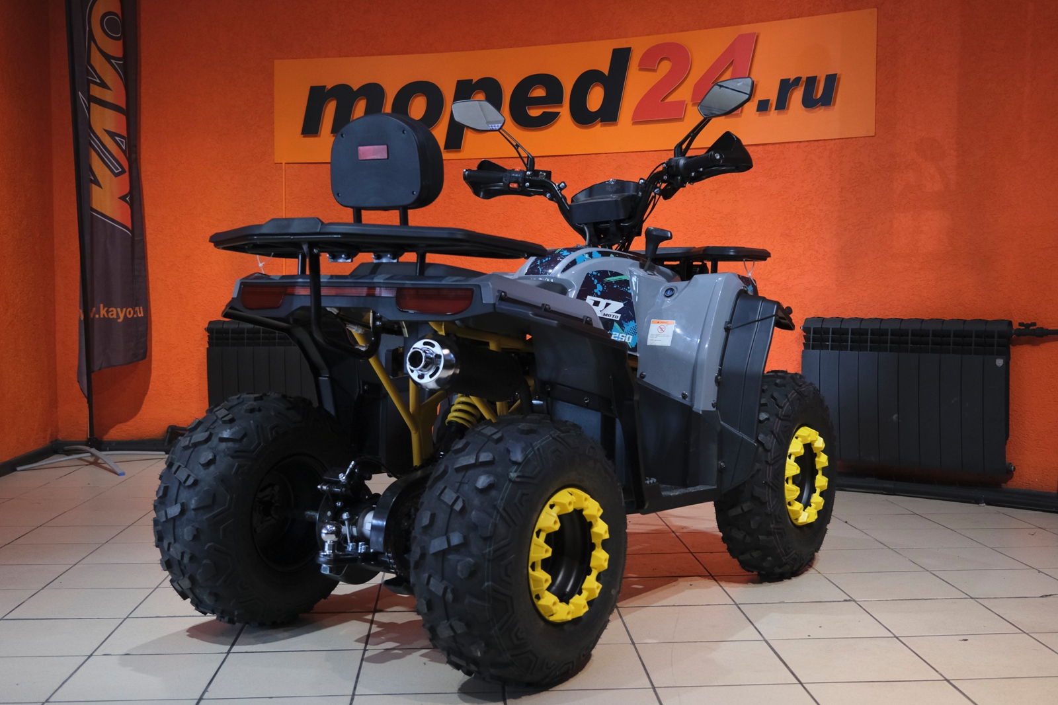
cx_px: 529
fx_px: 1205
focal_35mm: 41
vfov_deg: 32.6
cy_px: 352
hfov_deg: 47.4
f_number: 4
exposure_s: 1/200
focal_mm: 27.5
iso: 2000
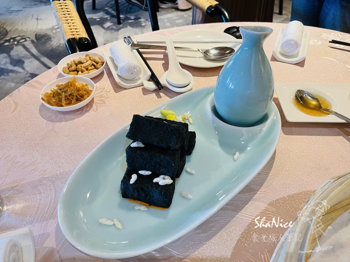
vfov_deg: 54.9
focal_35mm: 25
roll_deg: -0.9
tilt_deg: -44.7
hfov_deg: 69.4
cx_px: 175
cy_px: 131
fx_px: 253
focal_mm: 5.1
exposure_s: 1/60
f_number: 1.6
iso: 250
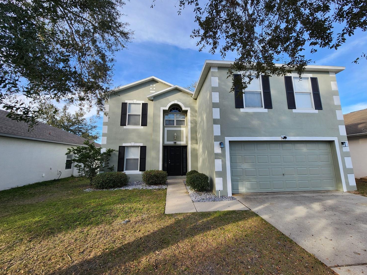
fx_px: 148
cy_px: 130
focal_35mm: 14
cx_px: 187
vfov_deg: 85.6
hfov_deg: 102.1
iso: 50
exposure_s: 1/508
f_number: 2.2
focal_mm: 2.2
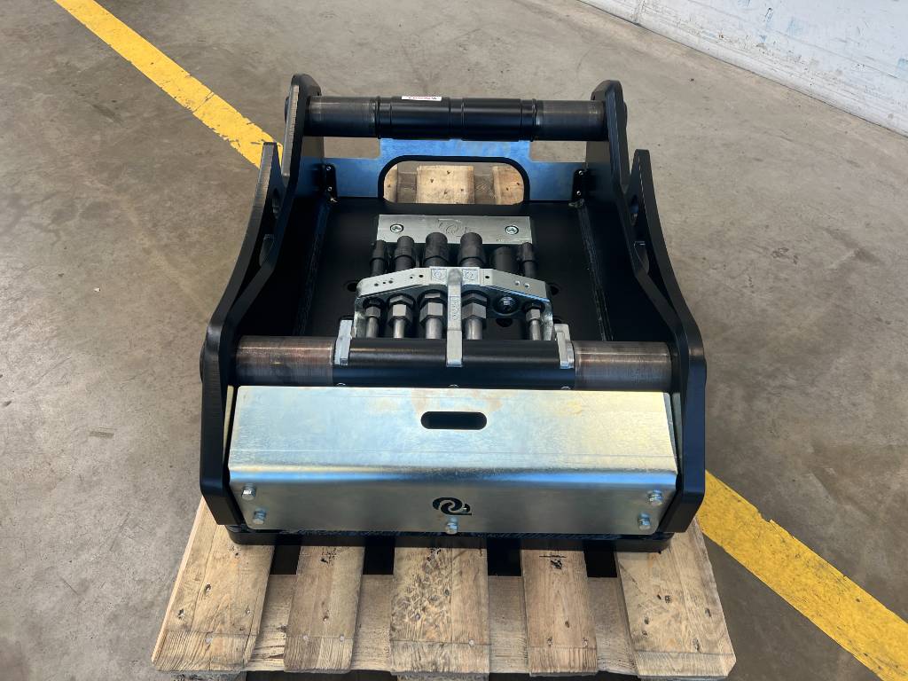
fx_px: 682
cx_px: 454
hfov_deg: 67.3
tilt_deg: -47.8
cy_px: 340
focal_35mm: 26
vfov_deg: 53.1
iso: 50
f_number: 1.5
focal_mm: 5.7
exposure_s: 1/314
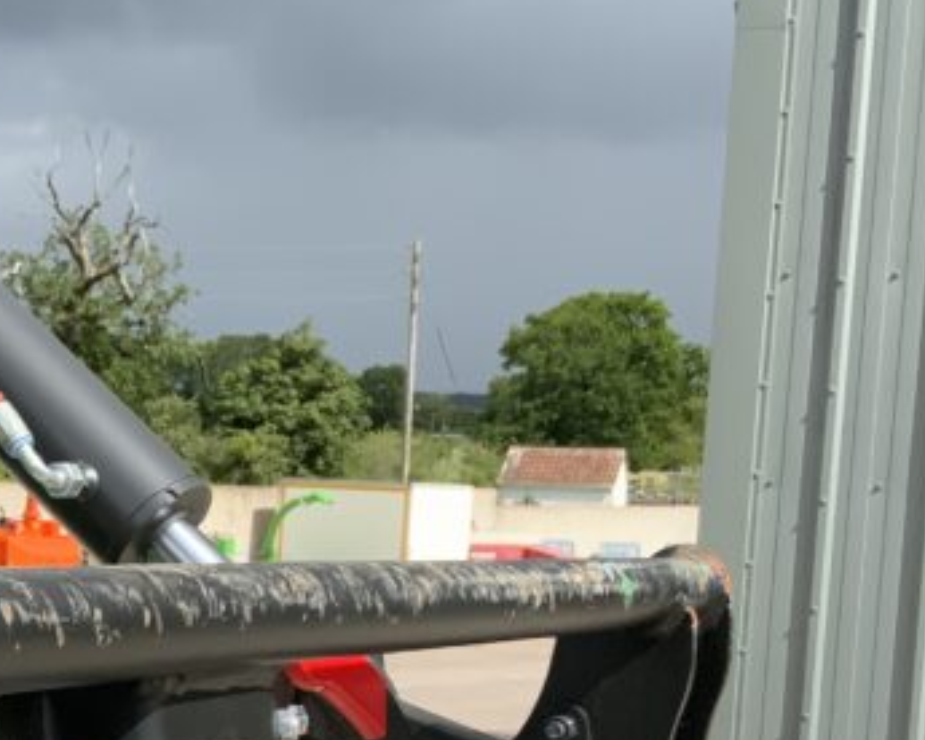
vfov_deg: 17.9
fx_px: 2300
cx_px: -83
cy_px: 735
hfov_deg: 21.6
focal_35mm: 84
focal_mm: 3
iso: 16
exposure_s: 1/1412
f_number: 1.8
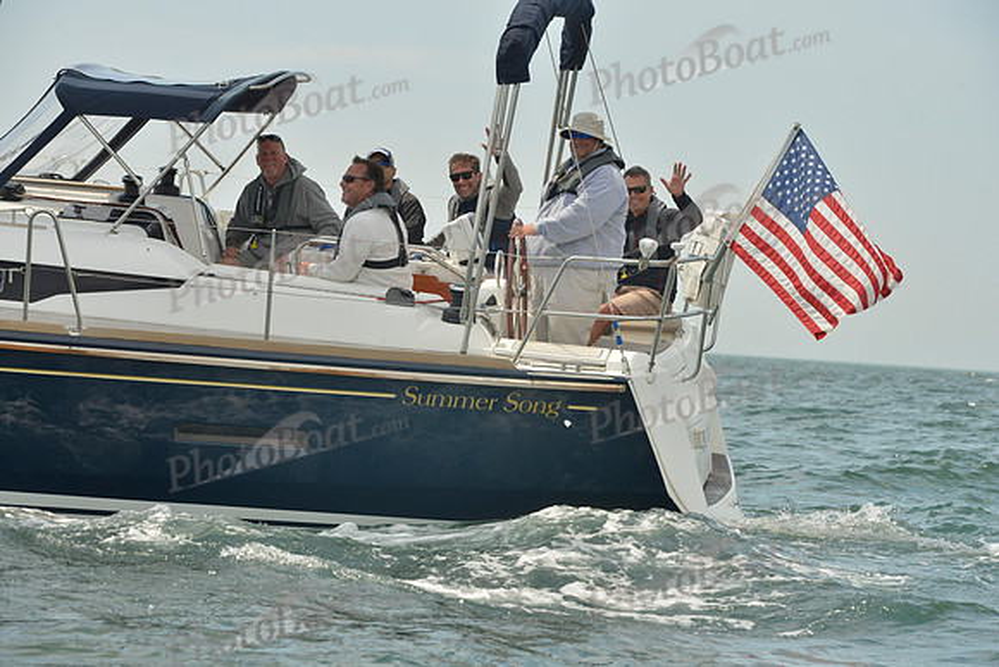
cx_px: 500
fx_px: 3886
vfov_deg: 9.8
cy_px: 334
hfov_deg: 14.7
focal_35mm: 140
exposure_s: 1/1250
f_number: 10
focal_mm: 140
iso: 560
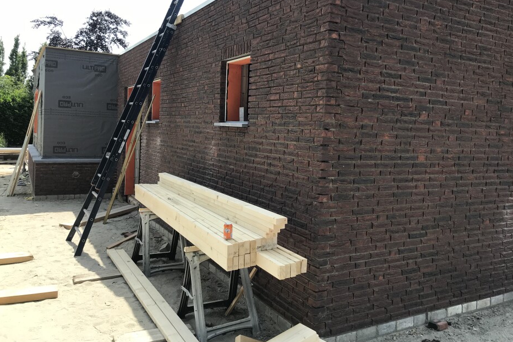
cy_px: 146
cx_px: 261
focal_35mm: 30
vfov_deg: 43.5
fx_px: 427
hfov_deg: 61.9
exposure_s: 1/1088
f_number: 1.8
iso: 20
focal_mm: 3.99
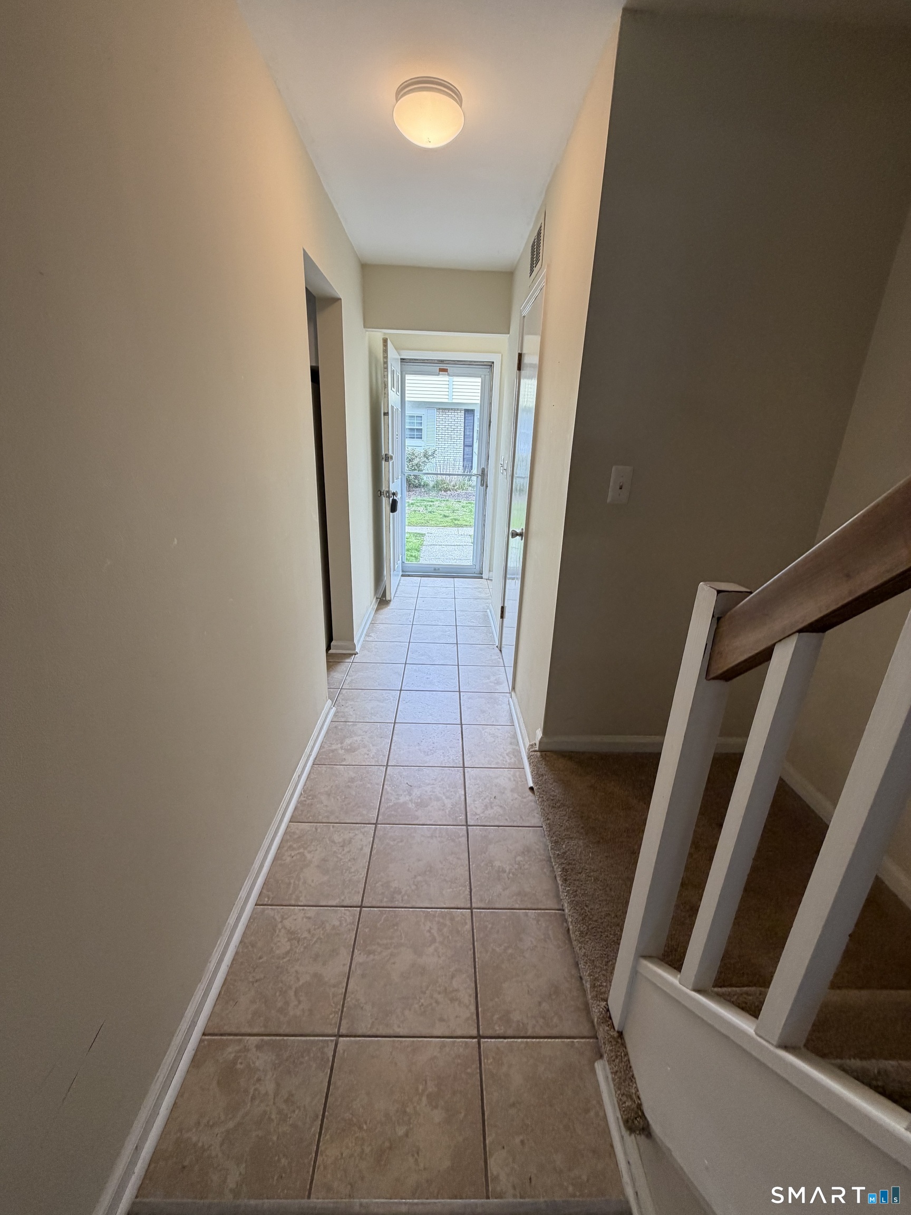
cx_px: 456
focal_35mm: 14
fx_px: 491
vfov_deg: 102.1
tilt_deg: -19.8
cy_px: 608
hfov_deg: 85.7
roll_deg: -1.4
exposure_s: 1/120
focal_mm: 2.22
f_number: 2.2
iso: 125
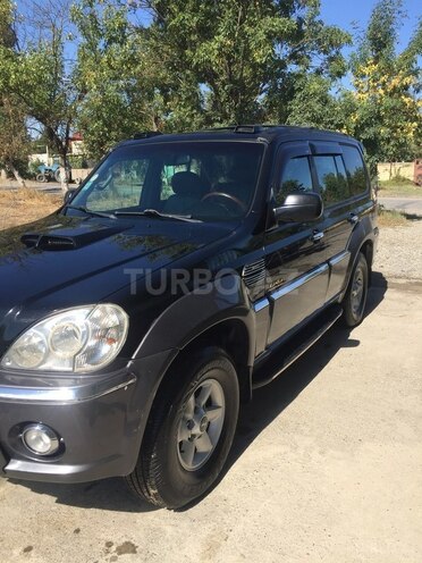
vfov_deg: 61.7
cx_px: 211
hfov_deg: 48.2
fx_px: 471
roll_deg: +0.7
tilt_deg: -12.4
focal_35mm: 29
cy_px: 282
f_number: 2.2
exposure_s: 1/1582
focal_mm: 4.15
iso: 32
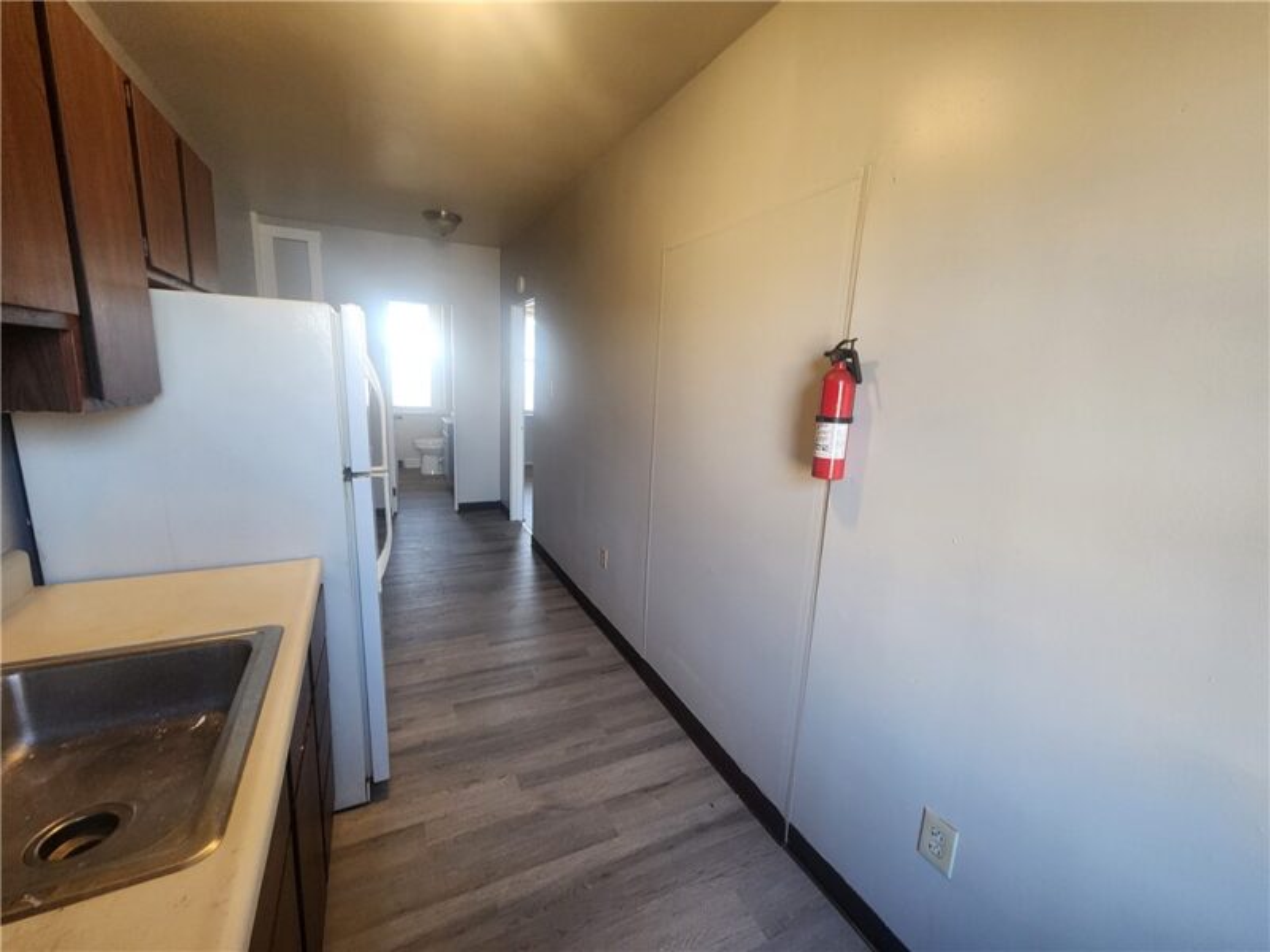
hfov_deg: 106.2
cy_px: 476
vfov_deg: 89.9
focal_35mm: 13
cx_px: 635
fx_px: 477
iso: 320
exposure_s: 1/40
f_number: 2.2
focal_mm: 2.2
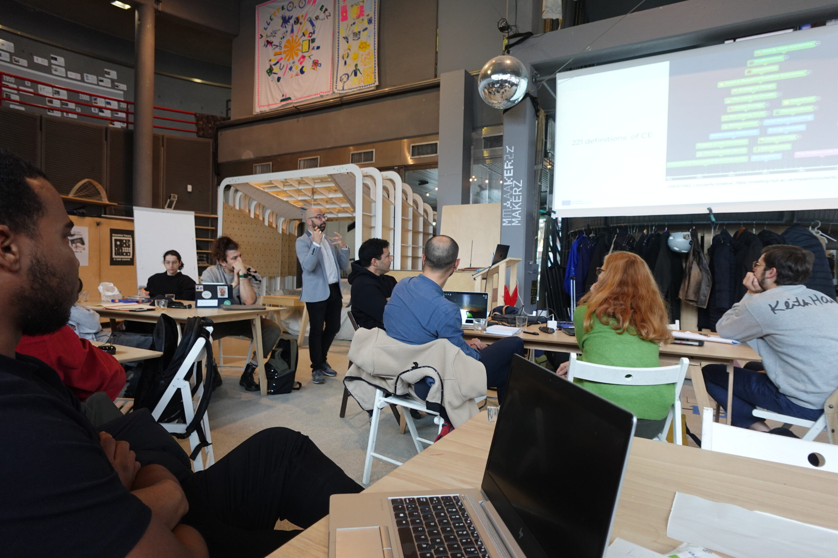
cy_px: 279
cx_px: 419
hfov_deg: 84.0
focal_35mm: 20
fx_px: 466
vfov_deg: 61.9
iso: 320
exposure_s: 1/80
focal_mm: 7.6
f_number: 2
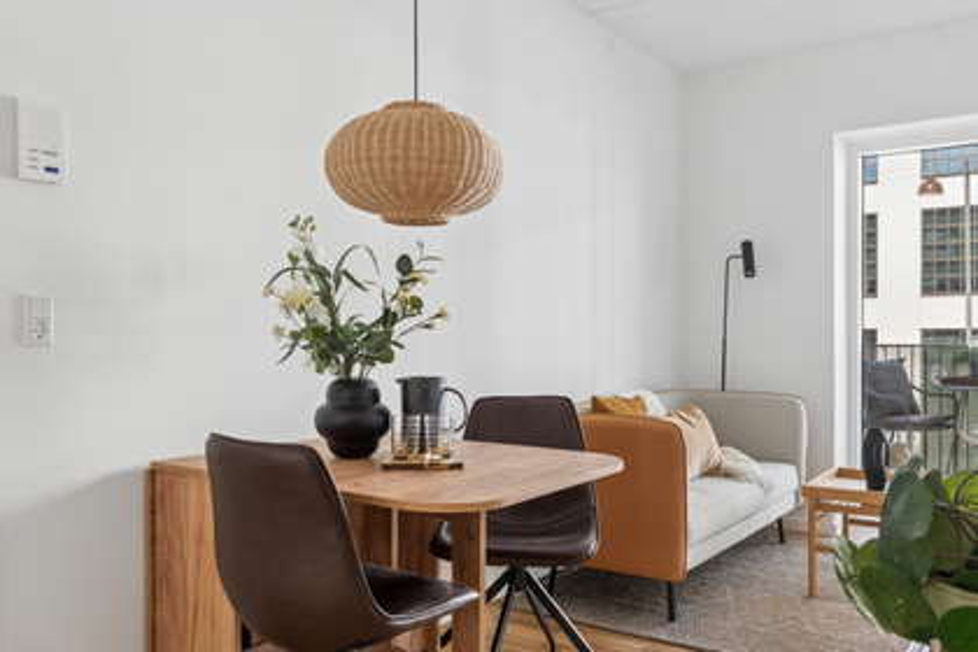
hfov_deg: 61.9
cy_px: 326
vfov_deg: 43.6
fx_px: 815
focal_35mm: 30
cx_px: 489
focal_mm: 20
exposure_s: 1/20
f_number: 8
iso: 200
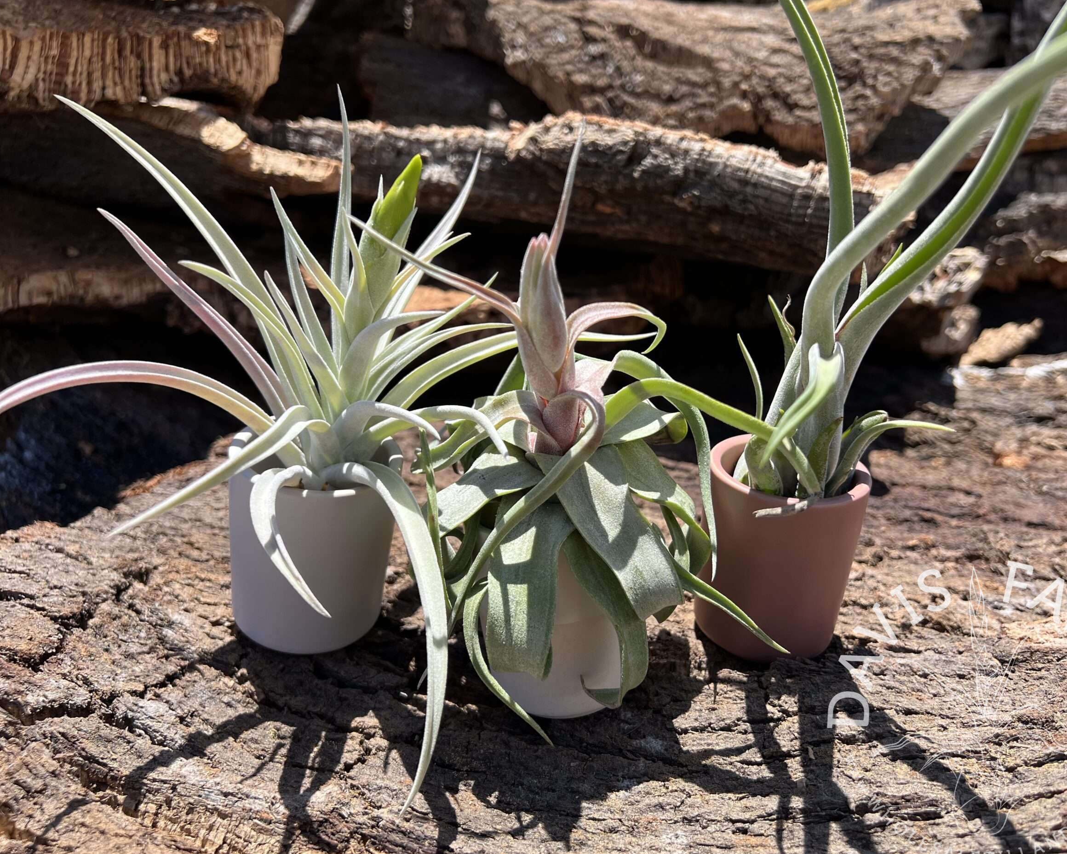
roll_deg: +3.9
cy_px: 439
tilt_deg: -24.3
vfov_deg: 51.5
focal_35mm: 28
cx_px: 574
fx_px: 884
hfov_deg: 62.1
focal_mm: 5.7
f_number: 1.5
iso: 50
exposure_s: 1/2208
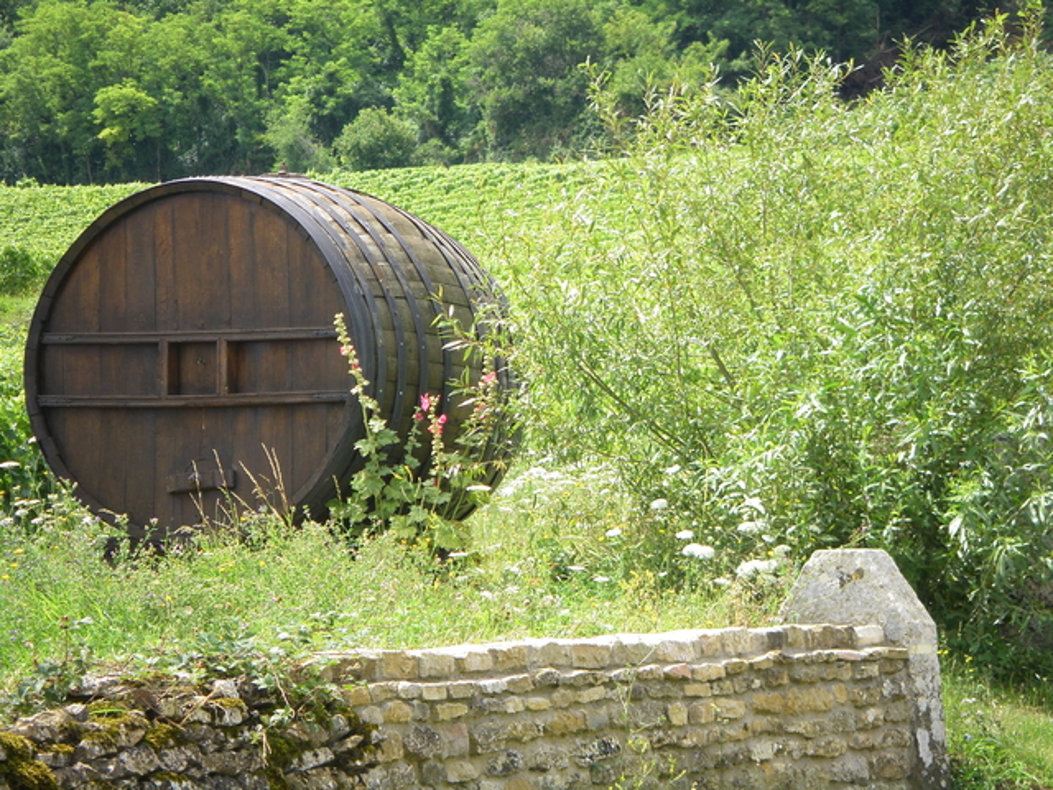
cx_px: 526
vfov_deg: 7.5
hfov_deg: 10.0
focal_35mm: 197
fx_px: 5993
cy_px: 395
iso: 64
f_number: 4.6
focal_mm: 32.5
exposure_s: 1/160
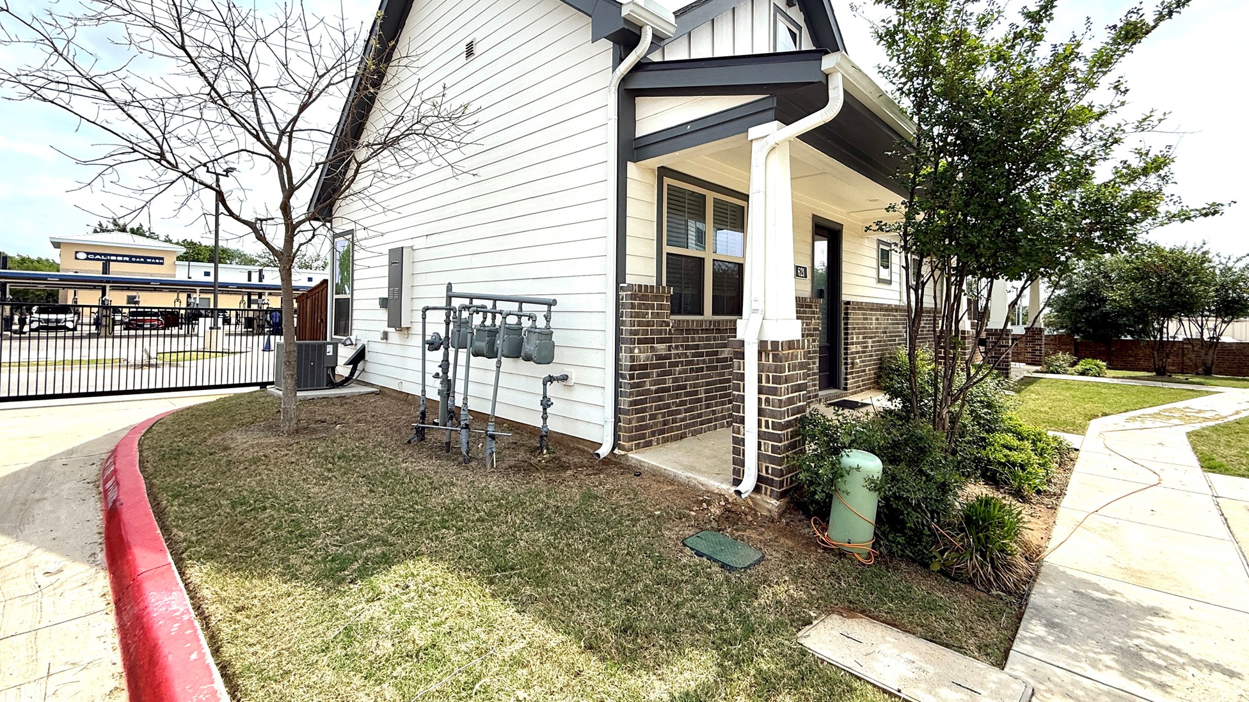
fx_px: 530
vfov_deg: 66.9
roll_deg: -1.2
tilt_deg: +0.4
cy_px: 311
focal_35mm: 16
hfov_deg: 99.4
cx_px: 632
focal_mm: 2.22
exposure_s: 1/1399
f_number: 2.2
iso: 50
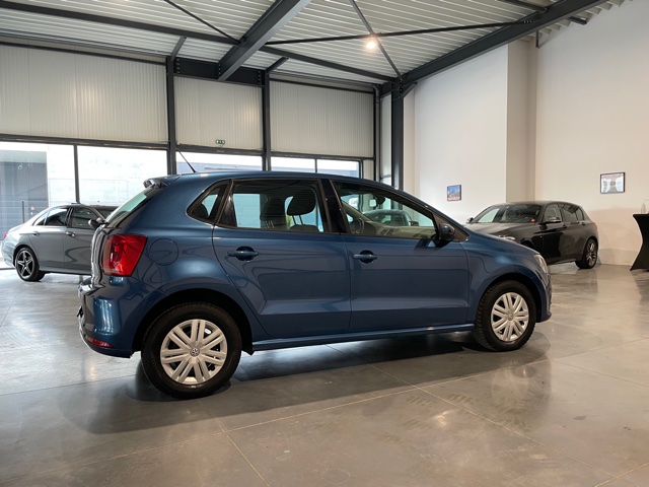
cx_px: 324
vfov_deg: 53.1
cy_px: 244
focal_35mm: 26
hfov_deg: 67.3
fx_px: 487
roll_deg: +1.0
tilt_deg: -4.0
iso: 80
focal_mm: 4.2
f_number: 1.6
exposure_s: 1/50
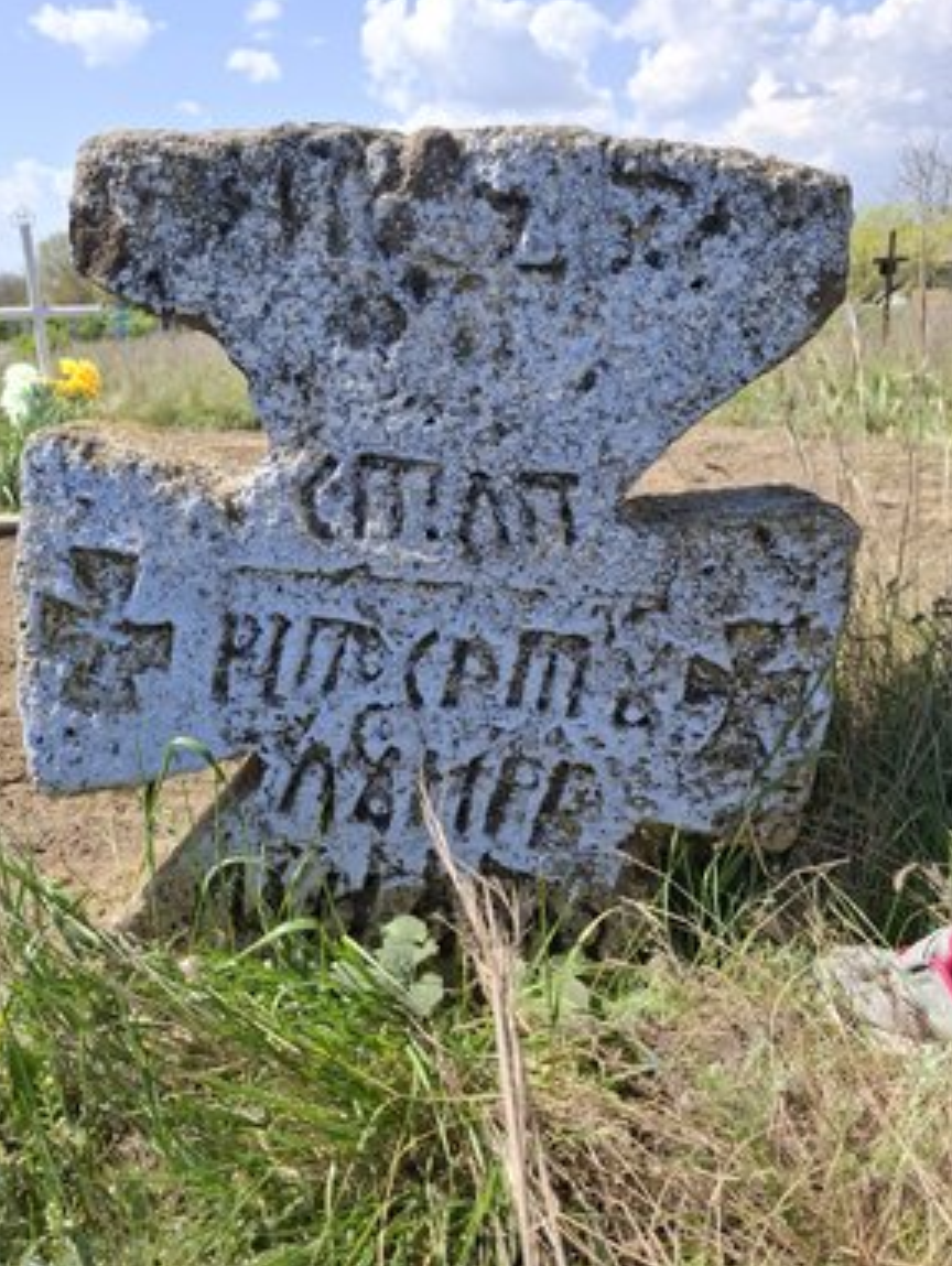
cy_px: 638
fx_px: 879
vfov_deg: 71.5
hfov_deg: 56.9
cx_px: 466
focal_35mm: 24
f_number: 1.8
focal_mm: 5.54
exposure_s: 1/1506
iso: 50
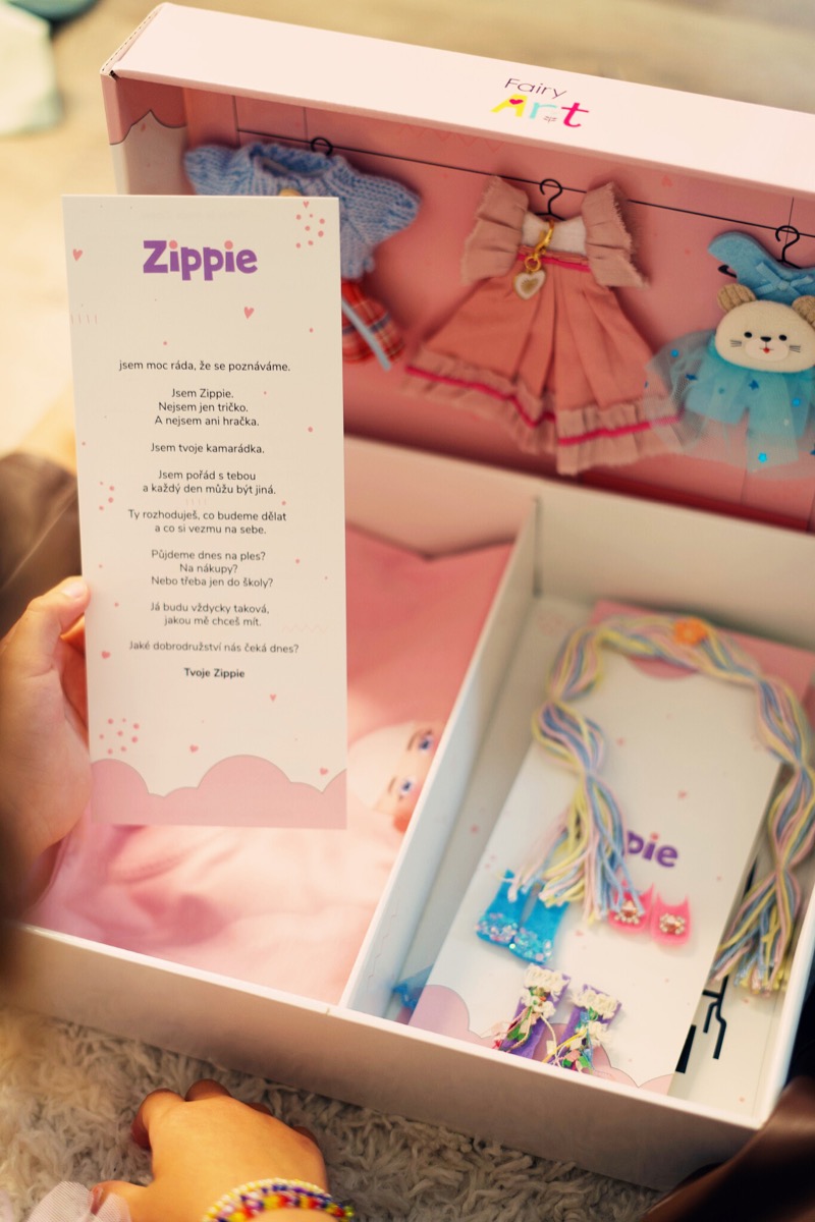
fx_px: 1698
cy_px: 611
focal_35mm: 50
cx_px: 408
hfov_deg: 27.0
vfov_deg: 39.6
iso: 400
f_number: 2.2
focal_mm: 50
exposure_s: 1/160
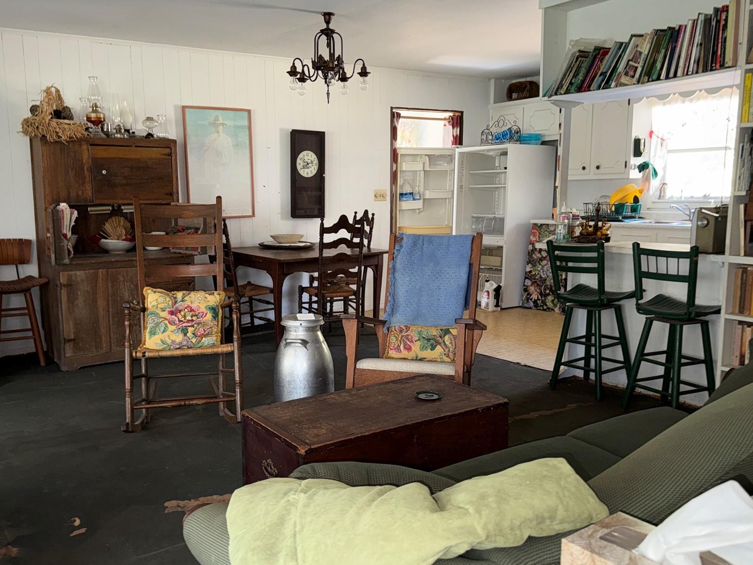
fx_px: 696
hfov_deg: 56.6
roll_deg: +0.7
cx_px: 326
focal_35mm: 32
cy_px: 309
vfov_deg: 44.1
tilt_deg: -7.3
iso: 100
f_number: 1.78
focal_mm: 6.76
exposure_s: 1/17
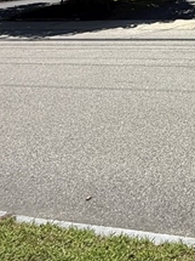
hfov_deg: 23.1
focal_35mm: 50
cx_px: 297
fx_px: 376
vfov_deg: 32.3
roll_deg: +0.6
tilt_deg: +6.2
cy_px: -45
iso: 50
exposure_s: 1/2237
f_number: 2.2
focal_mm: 2.22
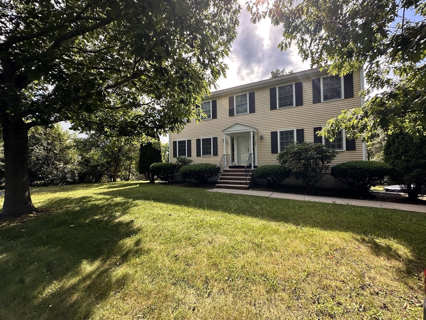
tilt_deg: +1.0
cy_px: 160
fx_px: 172
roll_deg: +0.7
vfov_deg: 85.7
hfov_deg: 102.1
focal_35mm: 14
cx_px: 213
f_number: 2.2
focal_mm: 2.22
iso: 40
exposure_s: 1/447
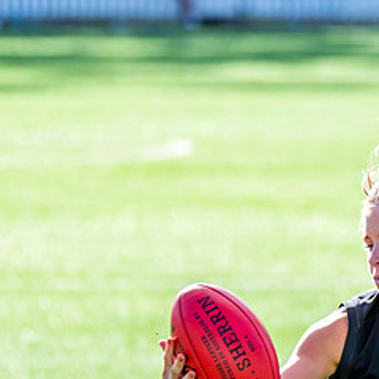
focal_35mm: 747
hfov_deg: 2.3
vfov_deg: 2.3
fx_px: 9253
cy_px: 155
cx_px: 339
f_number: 7.1
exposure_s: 1/1600
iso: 800
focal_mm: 250
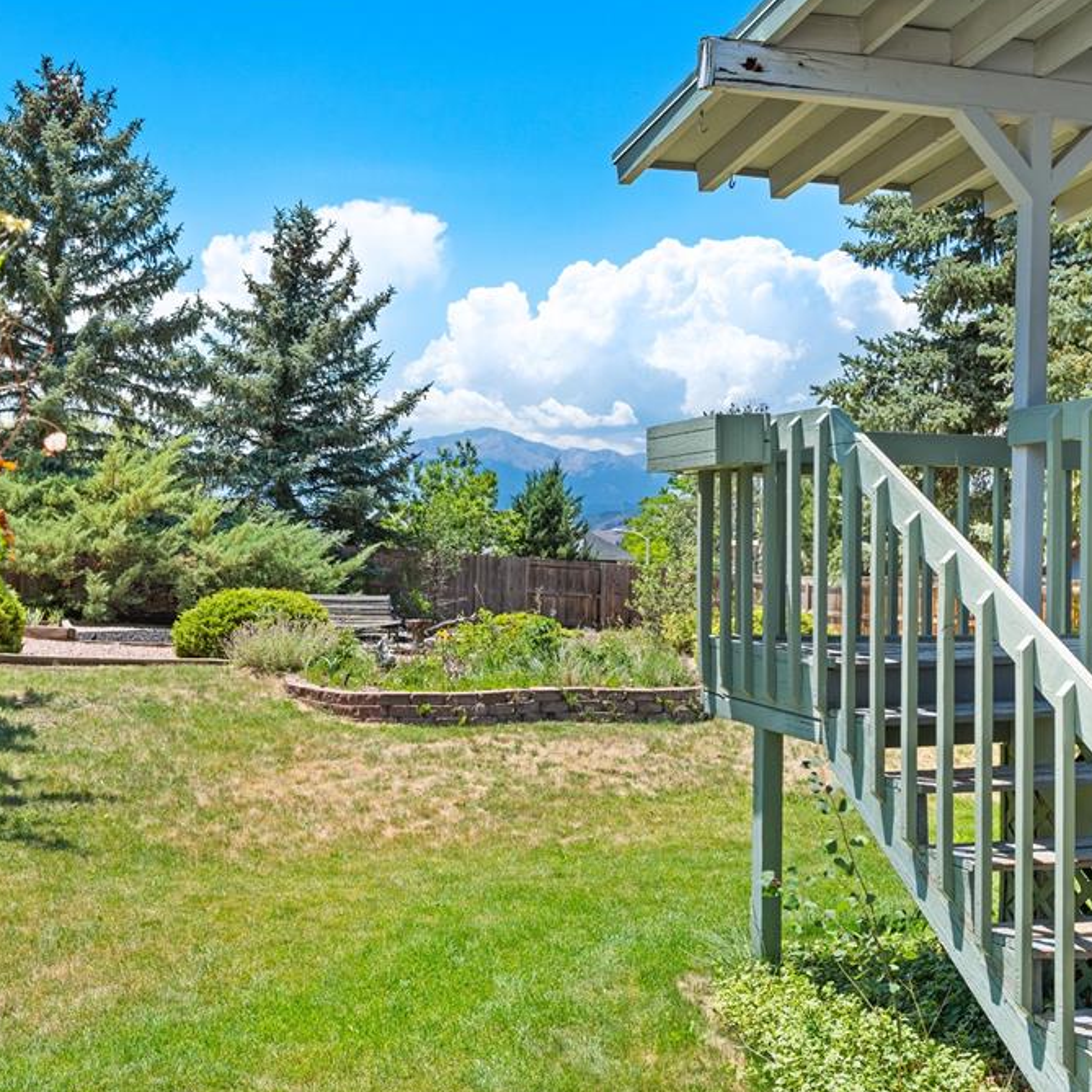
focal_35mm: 39
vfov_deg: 42.8
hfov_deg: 42.7
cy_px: 544
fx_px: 1392
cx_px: 459
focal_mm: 30
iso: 400
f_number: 8
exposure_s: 1/125
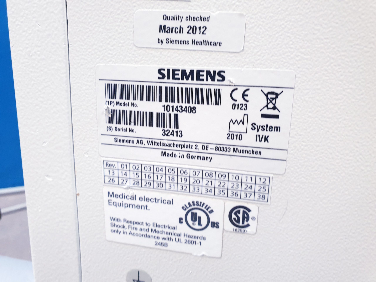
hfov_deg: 67.3
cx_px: 188
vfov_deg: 53.1
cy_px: 141
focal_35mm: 26
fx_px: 282
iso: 250
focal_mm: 4.3
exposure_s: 1/33
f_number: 2.4
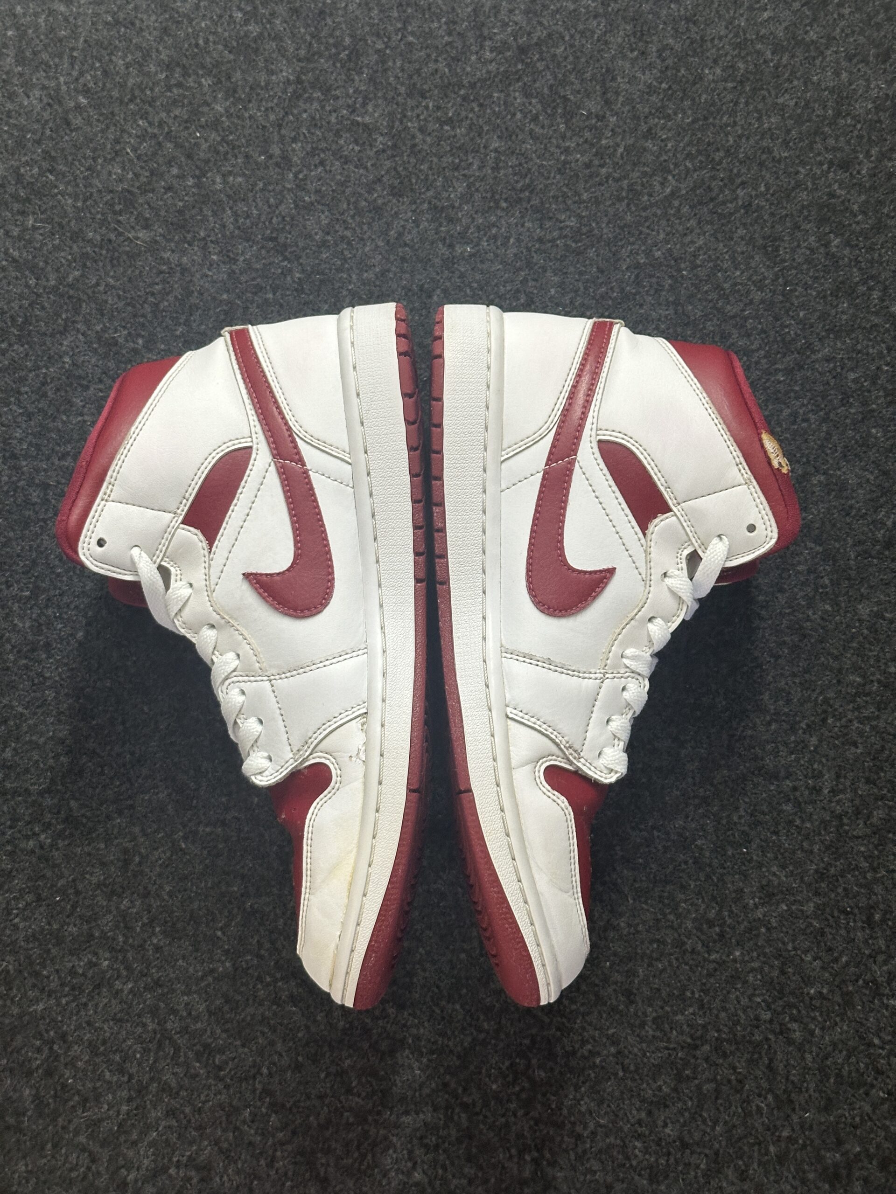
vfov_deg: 39.7
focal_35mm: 48
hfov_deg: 30.3
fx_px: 1657
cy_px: 597
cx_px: 448
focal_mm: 6.86
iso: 250
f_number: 1.78
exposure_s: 1/51
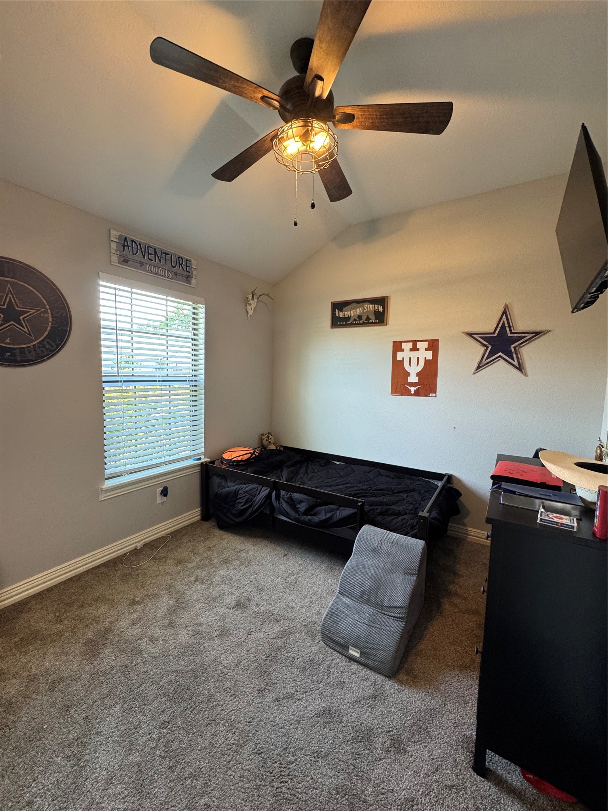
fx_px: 328
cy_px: 406
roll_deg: -1.6
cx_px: 304
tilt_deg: -6.1
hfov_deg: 85.7
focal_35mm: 14
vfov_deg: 102.1
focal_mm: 2.22
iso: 200
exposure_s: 1/60
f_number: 2.2
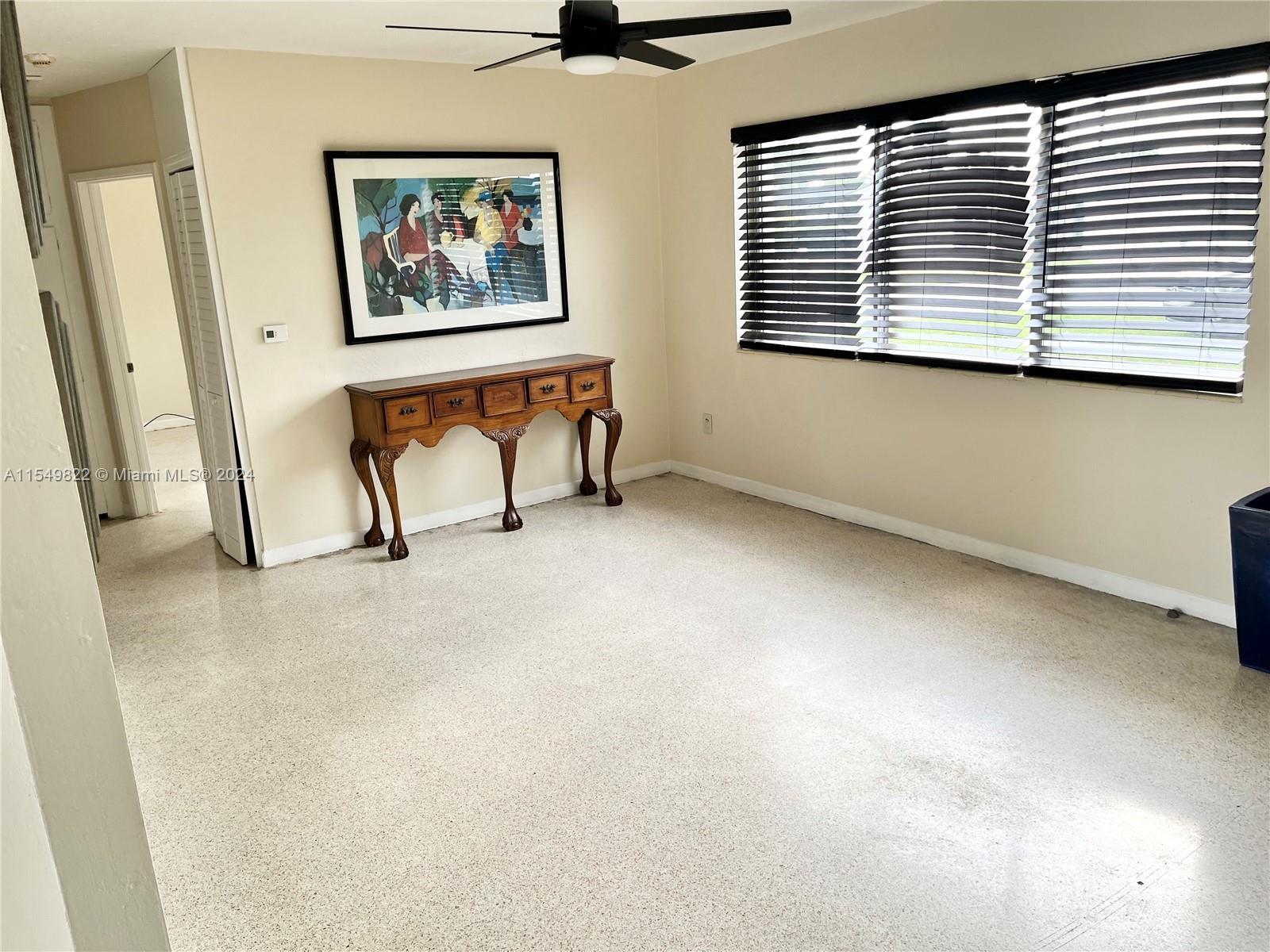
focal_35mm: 26
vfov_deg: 53.1
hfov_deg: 67.3
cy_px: 476
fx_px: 954
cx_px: 635
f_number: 1.6
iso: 40
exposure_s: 1/121
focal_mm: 5.1
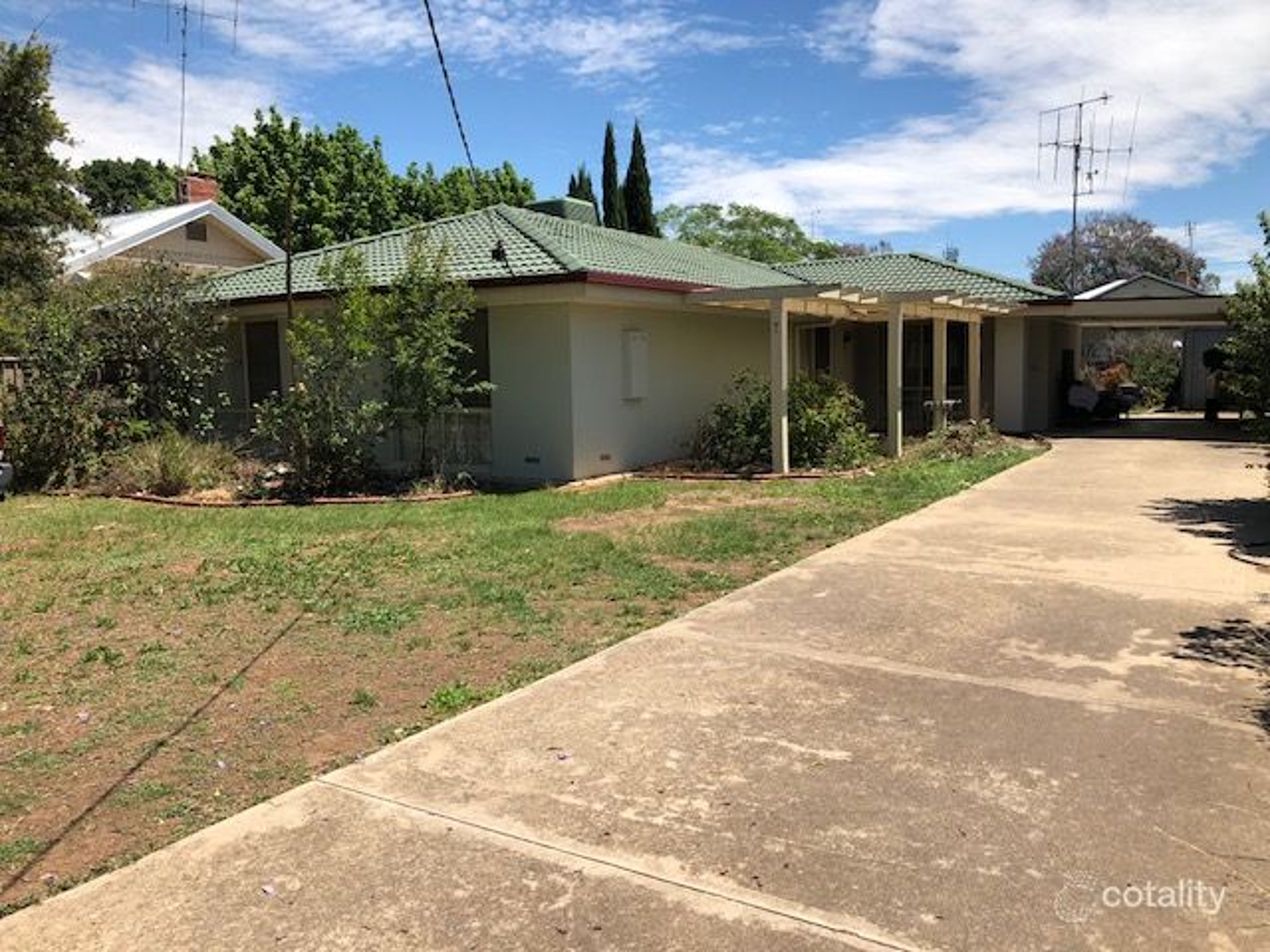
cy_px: 476
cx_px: 635
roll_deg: +1.3
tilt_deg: -5.5
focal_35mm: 29
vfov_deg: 48.2
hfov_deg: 61.7
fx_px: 1064
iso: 20
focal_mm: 3.99
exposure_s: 1/2088
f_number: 1.8
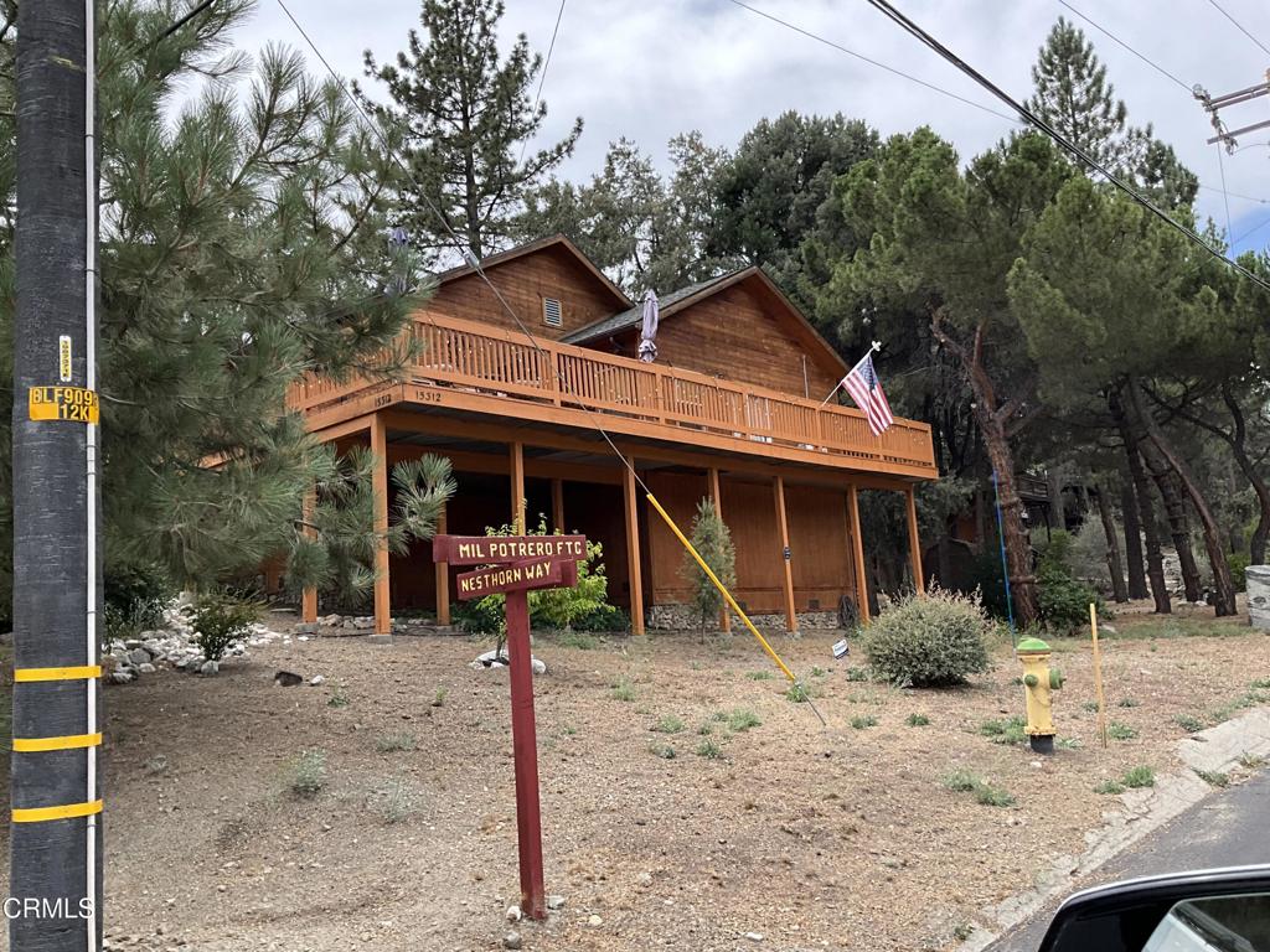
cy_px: 476
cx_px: 635
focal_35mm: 29
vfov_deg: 48.2
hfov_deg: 61.7
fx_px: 1064
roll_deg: +3.4
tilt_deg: +8.2
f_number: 1.8
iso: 25
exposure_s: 1/606
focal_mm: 3
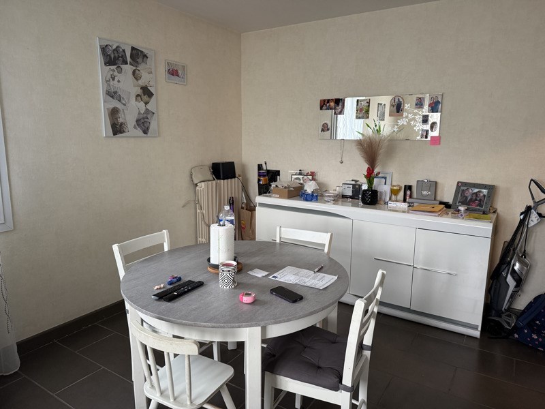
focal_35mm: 24
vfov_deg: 56.8
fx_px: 378
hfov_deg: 71.6
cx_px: 272
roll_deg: -0.3
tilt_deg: -7.4
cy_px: 204
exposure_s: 1/60
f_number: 1.78
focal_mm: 6.76
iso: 320
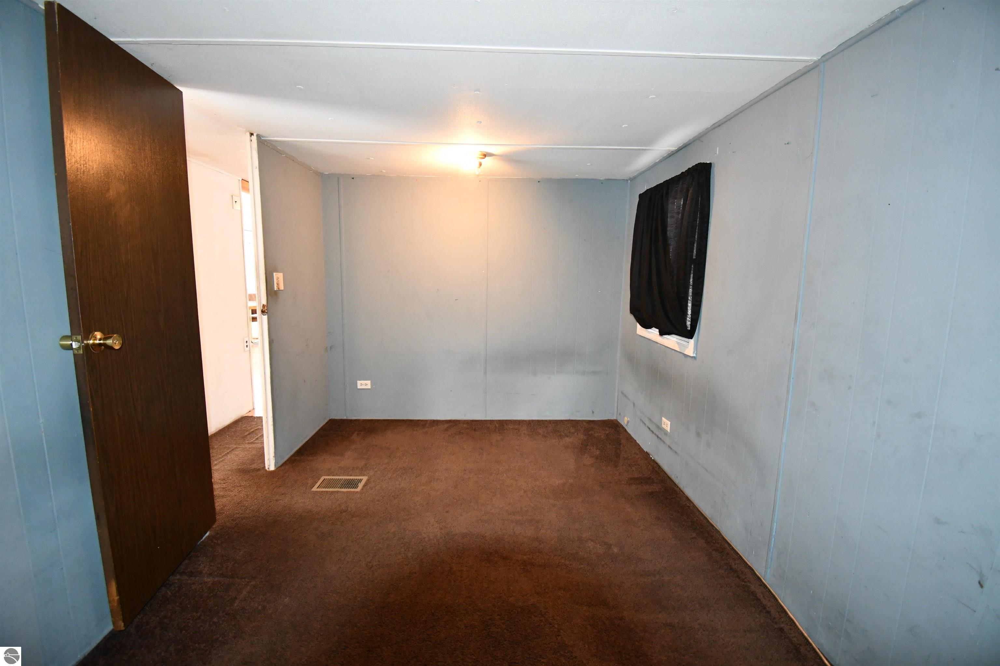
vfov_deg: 77.3
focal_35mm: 15
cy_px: 333
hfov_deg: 100.4
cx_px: 500
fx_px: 417
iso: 2800
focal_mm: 10
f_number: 4.5
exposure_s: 1/60
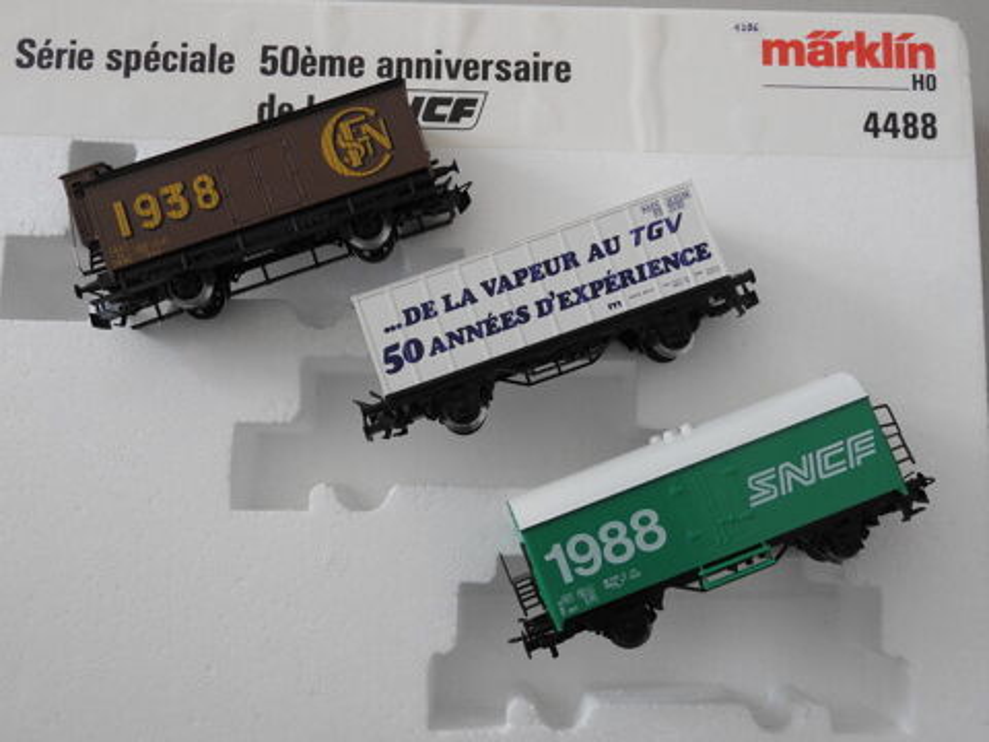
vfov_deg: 40.7
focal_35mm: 35
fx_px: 1000
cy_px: 371
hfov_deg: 52.6
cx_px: 494
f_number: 3.8
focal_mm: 6.3
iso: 400
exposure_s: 1/30
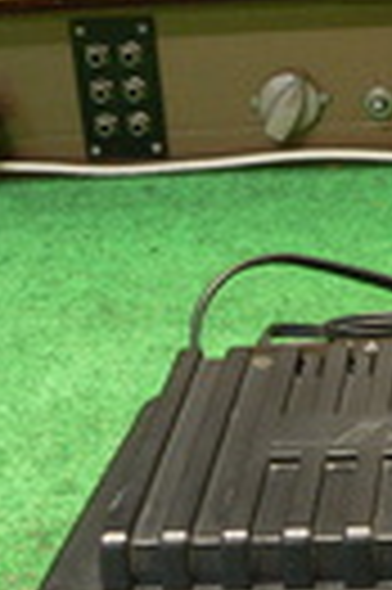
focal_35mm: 109
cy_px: 525
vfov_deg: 18.5
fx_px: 1785
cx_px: 478
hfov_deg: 12.2
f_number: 2.8
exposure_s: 1/8
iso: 200
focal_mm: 6
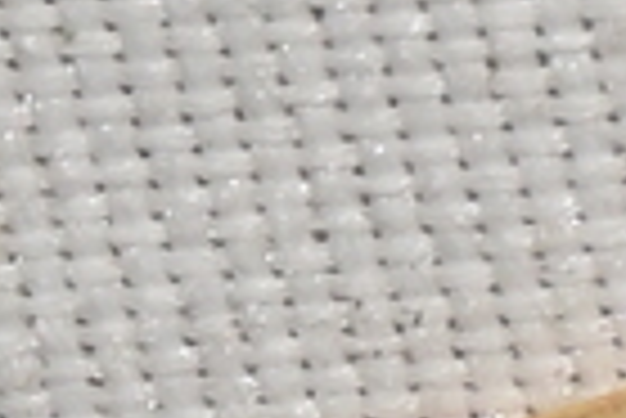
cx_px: 1729
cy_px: 728
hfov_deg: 1.4
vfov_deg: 1.0
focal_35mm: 1447
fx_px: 25188
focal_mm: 140
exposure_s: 1/160
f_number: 13
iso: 100
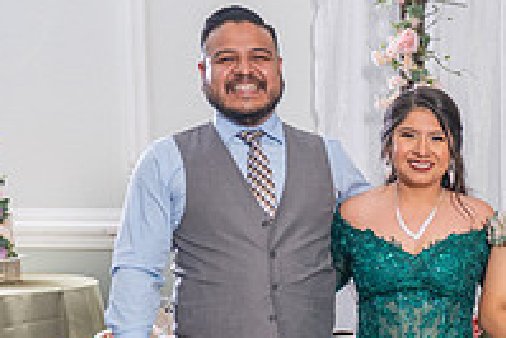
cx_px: 572
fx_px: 1491
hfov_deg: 18.5
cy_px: 403
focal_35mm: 106
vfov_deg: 12.6
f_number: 3.5
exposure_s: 1/160
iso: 400
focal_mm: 32
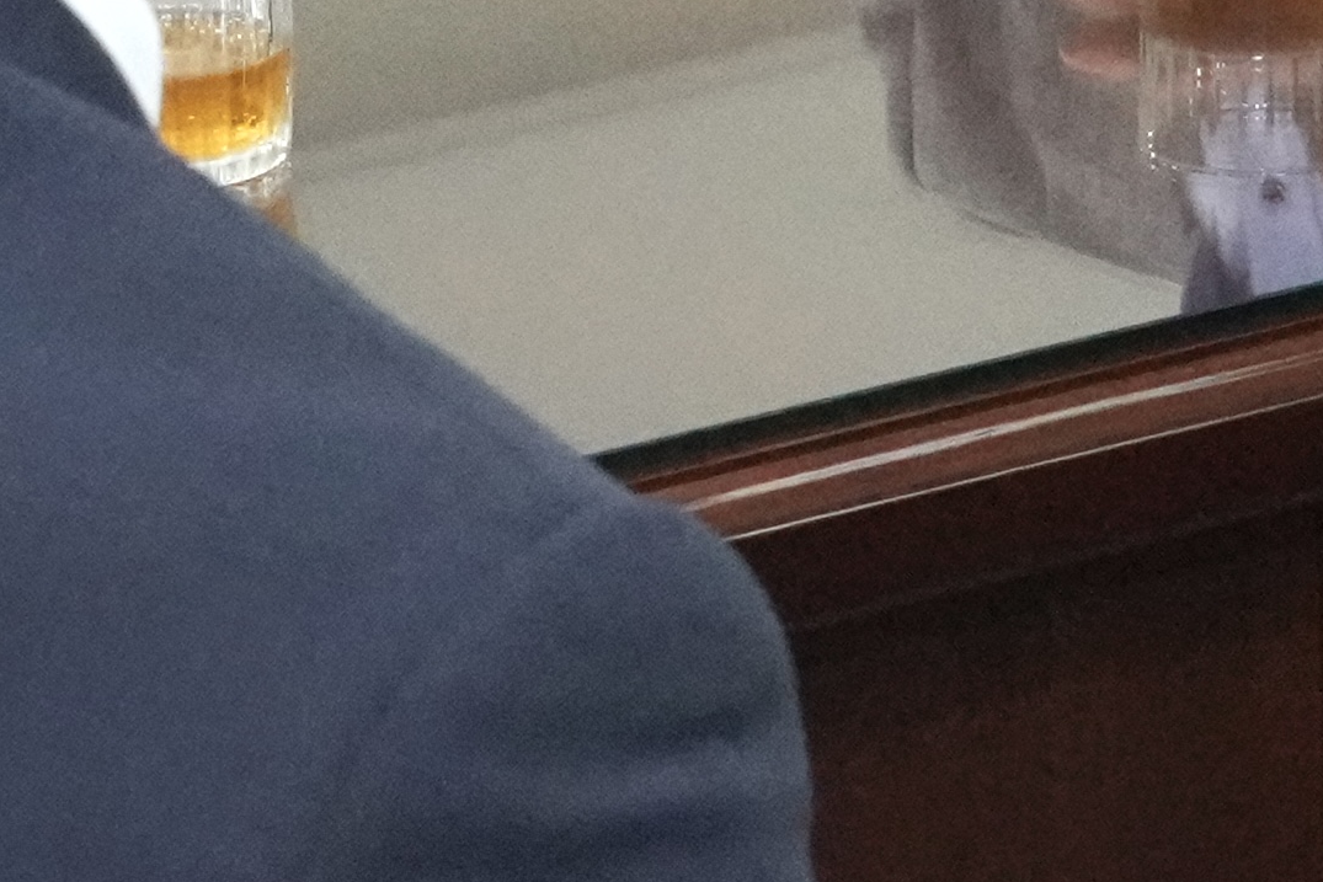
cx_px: 441
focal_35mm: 256
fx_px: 9409
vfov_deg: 5.2
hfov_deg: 8.0
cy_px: -1090
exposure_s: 1/80
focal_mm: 33
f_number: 8
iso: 8000
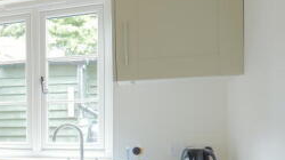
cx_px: 2
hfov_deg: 40.8
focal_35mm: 44
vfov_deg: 26.4
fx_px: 332
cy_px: 132
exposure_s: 1/4
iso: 640
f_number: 5.6
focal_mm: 16
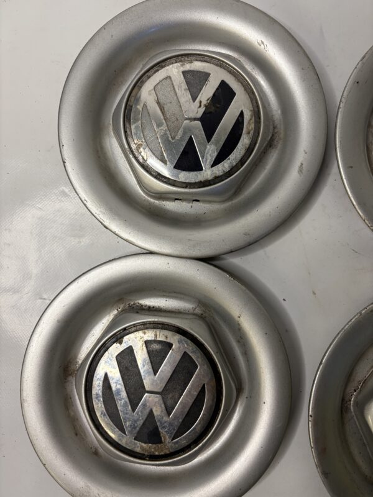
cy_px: 248
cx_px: 186
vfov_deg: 67.3
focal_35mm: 26
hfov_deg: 53.1
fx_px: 374
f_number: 1.6
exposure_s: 1/100
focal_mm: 5.96
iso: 125
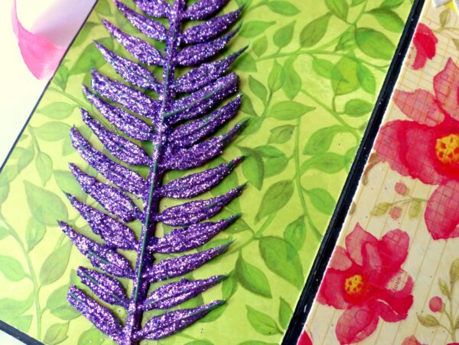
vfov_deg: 41.8
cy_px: 172
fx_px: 451
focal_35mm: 34
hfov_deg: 54.0
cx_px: 230
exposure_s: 1/160
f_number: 3.2
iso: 400
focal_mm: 6.2
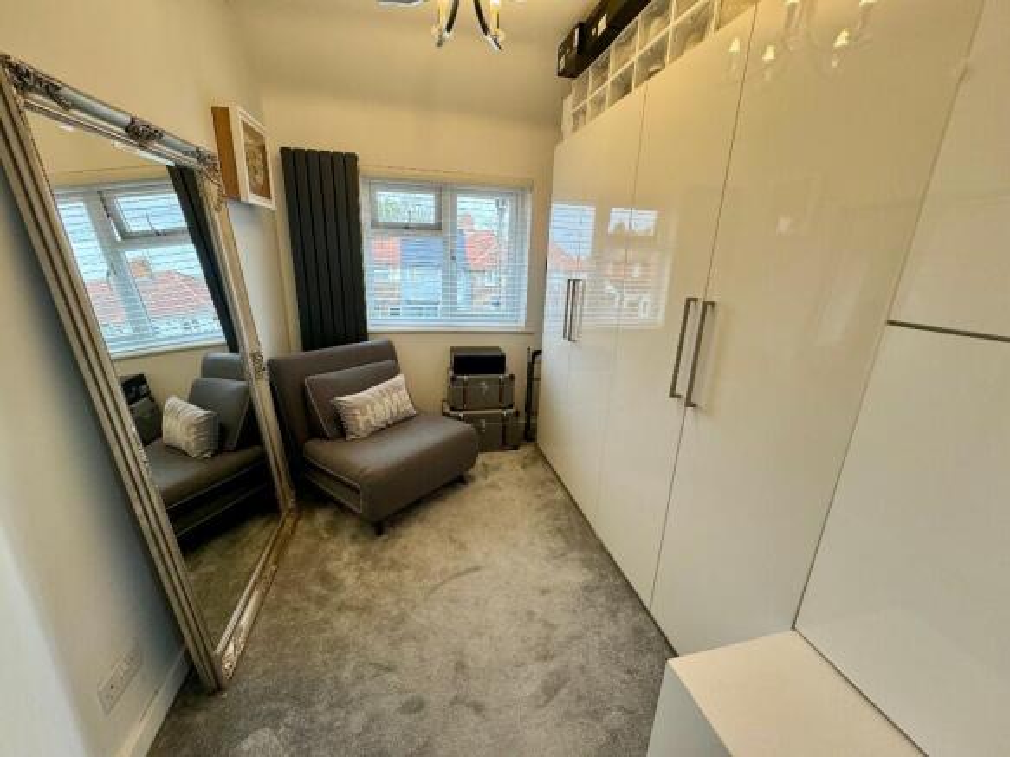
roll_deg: -2.5
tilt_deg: -16.7
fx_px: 408
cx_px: 505
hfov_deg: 102.1
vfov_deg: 85.7
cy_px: 378
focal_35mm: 14
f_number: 2.2
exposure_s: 1/100
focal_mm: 2.22
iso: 125
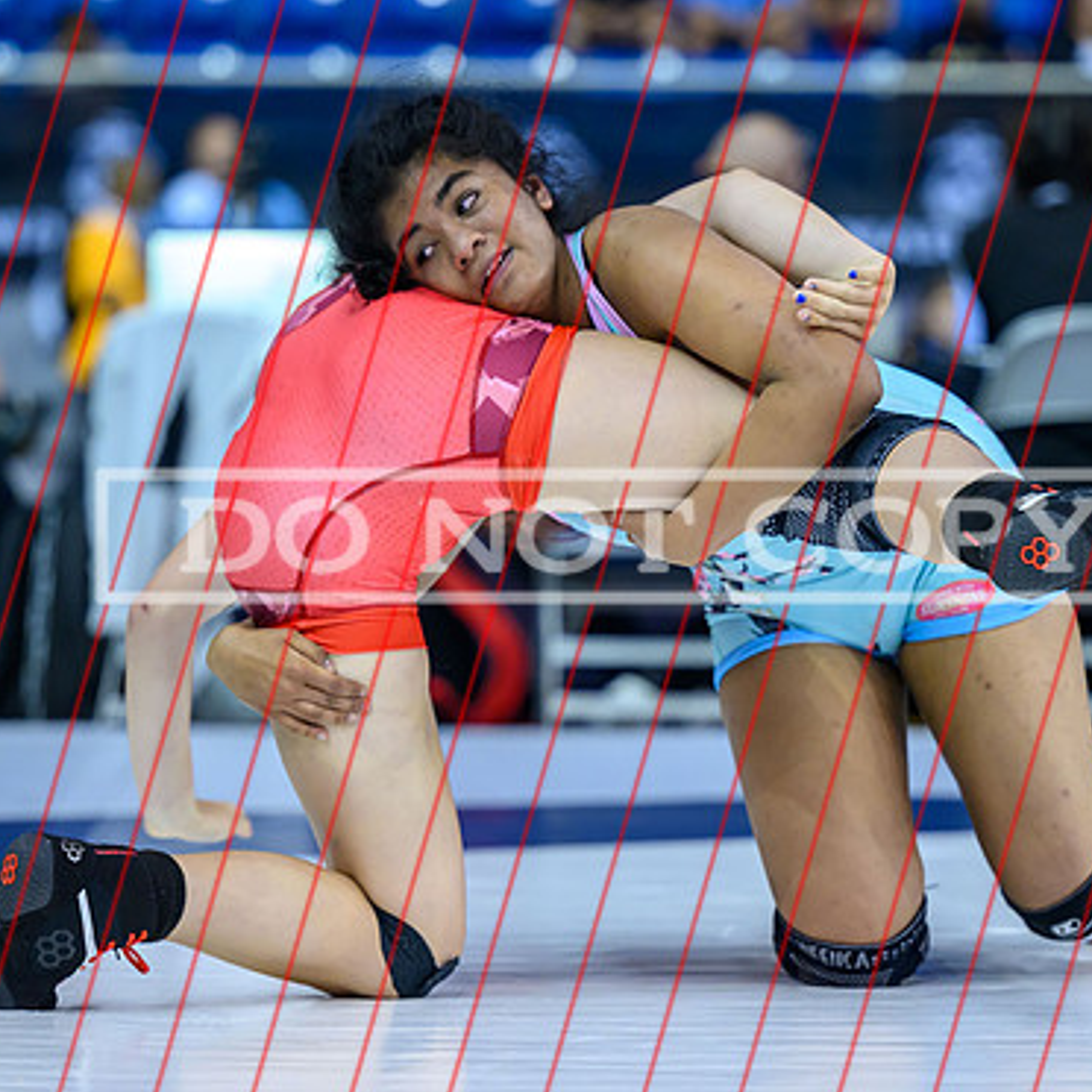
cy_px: 611
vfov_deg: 8.7
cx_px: 656
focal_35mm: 202
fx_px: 7209
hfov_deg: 8.7
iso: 2500
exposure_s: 1/640
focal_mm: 125
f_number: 2.8
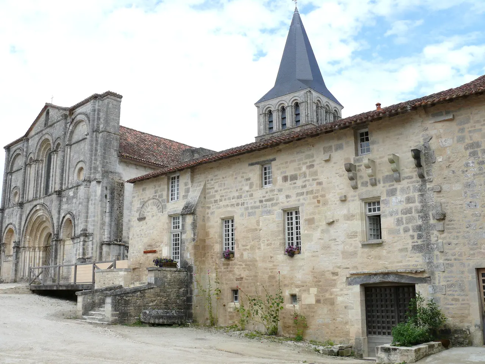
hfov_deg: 52.6
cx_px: 242
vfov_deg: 40.7
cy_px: 182
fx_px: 490
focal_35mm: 35
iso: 100
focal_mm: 7.4
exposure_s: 1/400
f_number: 5.6
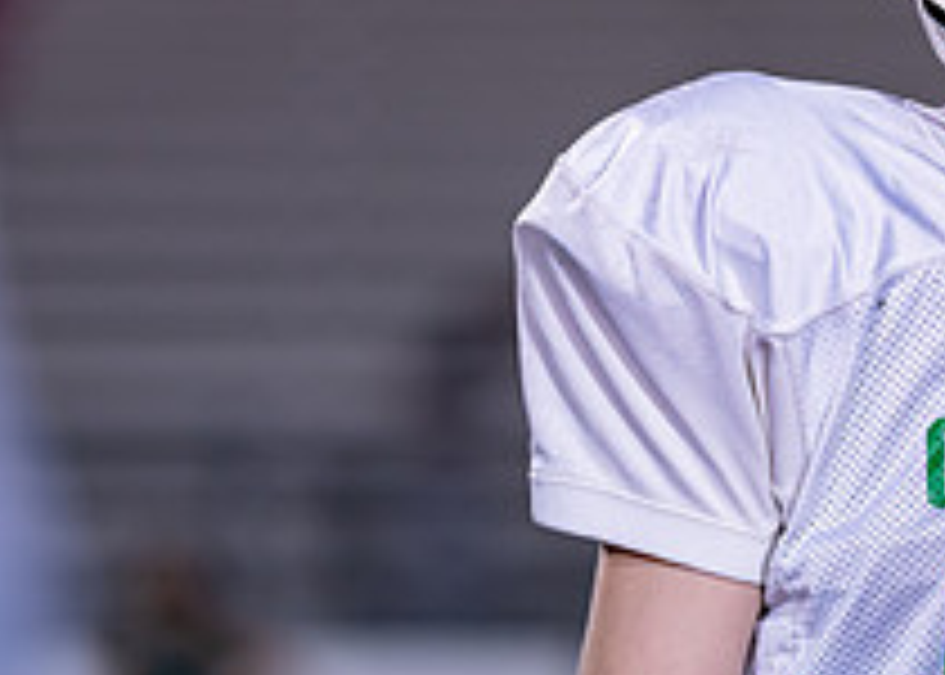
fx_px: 12936
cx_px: 1050
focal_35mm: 482
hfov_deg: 4.2
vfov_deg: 3.0
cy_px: 257
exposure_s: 1/500
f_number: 1.8
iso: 500
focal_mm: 135
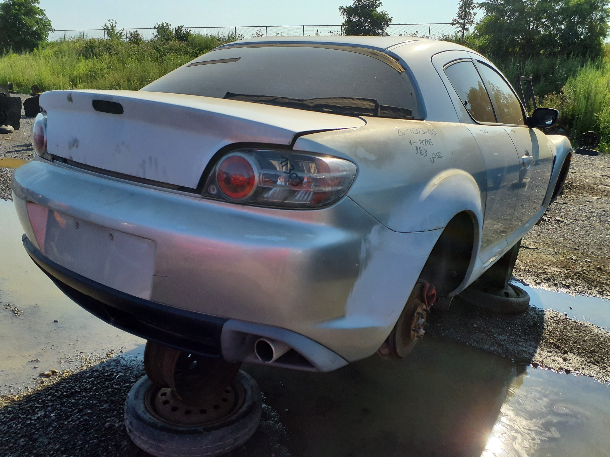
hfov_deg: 65.3
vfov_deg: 51.4
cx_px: 305
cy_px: 228
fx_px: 476
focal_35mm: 27
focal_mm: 3.58
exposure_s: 1/1844
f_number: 1.9
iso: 40
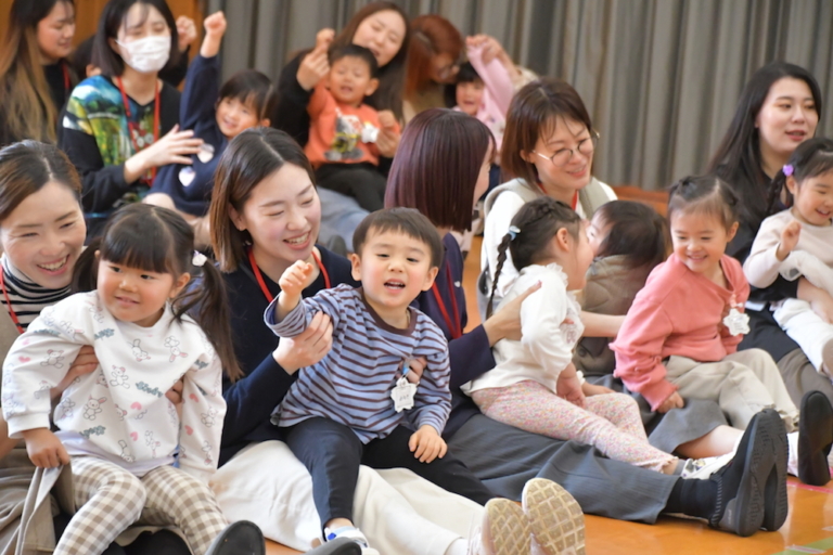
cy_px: 278
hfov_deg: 13.1
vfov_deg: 8.7
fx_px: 3633
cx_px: 416
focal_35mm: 157
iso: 6400
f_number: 5.6
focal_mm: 105
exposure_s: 1/200
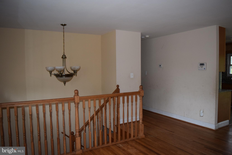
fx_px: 174
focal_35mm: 27
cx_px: 116
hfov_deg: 67.4
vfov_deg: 47.9
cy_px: 78
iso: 1100
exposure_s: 1/60
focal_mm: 18
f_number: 3.5
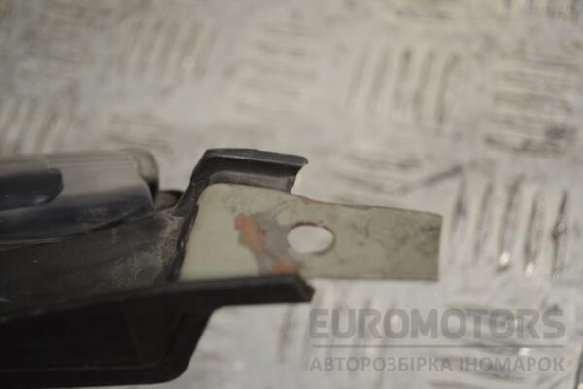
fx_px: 777
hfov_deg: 41.1
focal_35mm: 48
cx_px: 292
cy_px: 194
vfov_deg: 28.1
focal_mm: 32
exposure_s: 1/40
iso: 100
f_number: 4.8
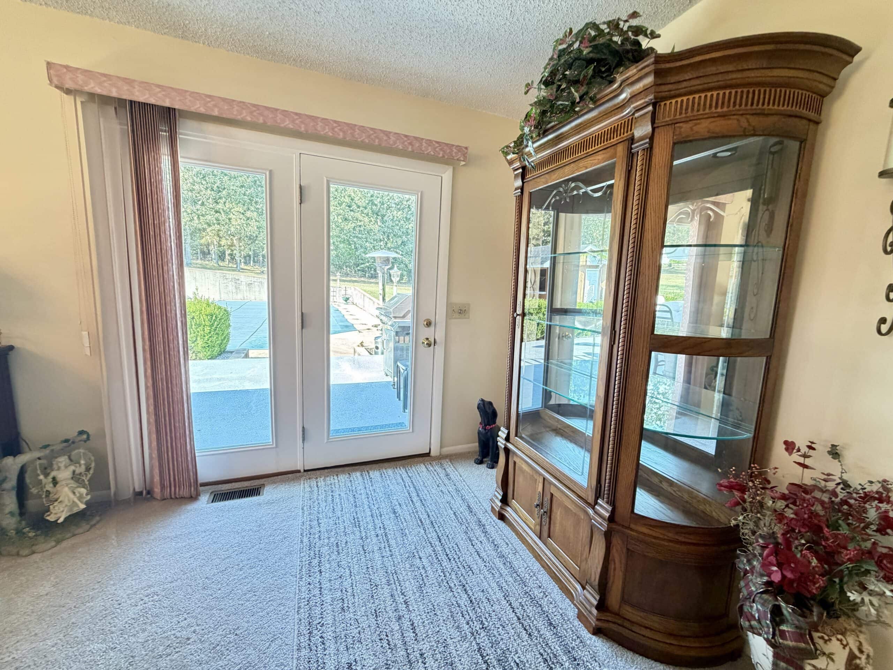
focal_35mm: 14
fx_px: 361
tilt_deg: -7.9
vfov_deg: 85.7
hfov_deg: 102.1
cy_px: 335
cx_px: 446
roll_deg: -2.0
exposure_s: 1/60
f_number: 2.2
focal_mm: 2.22
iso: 320
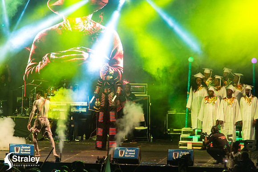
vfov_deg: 5.1
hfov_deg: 7.6
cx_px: 129
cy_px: 86
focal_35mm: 270
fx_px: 1934
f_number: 5.6
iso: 2500
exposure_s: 1/160
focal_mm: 270
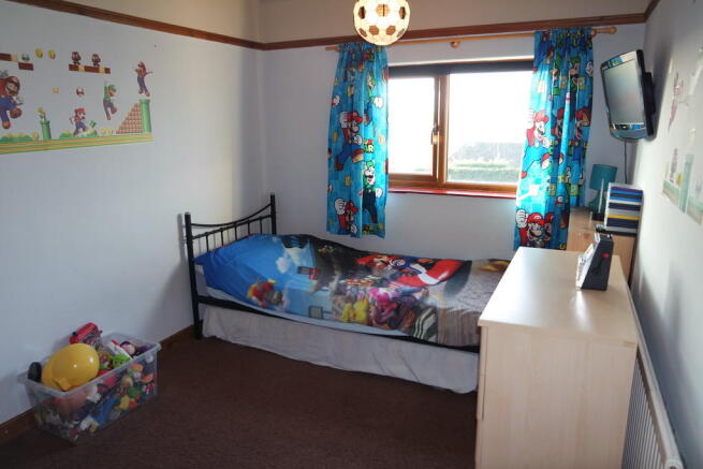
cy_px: 234
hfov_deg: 73.7
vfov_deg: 53.2
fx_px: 469
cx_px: 352
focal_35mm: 24
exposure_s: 1/30
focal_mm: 16
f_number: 3.5
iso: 400
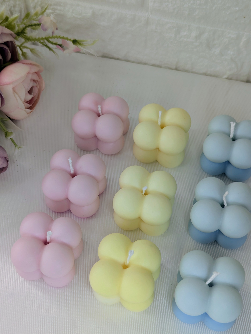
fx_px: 463
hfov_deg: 30.3
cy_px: 167
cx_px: 126
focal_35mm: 48
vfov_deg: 39.6
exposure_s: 1/60.7
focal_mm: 6.81
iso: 47
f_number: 1.85
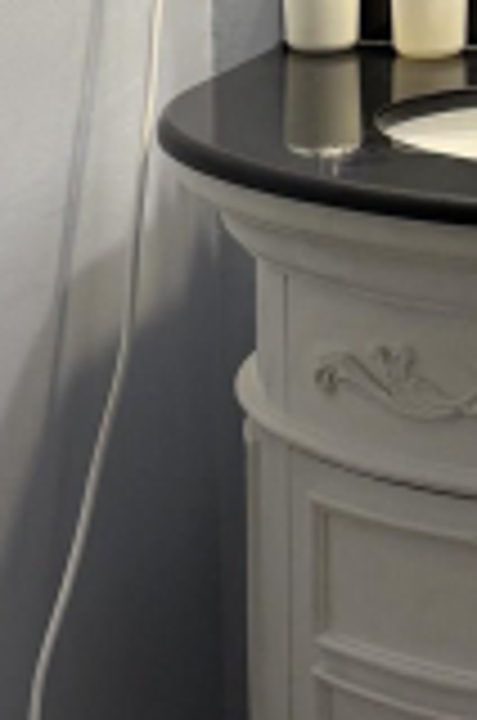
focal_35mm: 113
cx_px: 634
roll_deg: -0.8
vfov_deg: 17.7
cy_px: -2
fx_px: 2255
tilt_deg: -9.2
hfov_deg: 11.7
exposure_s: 1/60
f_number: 1.6
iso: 80
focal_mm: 5.96
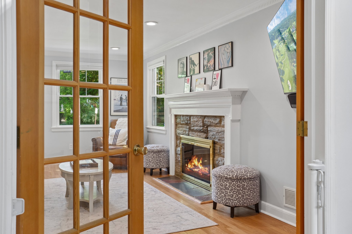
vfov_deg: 37.8
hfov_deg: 54.4
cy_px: 117
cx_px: 176
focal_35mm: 35
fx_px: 342
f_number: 4
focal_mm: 23
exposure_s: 1/105
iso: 640
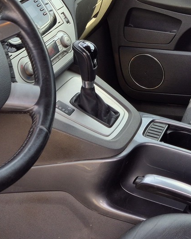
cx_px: 139
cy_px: -12
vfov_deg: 26.1
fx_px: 480
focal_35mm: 68
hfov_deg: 22.3
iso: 25
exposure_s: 1/297
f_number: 1.8
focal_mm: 5.4
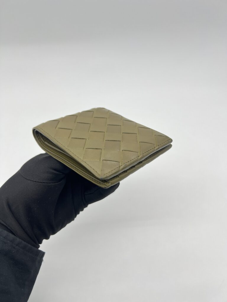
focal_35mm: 26
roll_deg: +0.8
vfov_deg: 67.3
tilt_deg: -43.1
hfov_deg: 53.1
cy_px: 151
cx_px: 114
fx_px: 227
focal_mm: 5.7
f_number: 1.5
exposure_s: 1/115
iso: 32
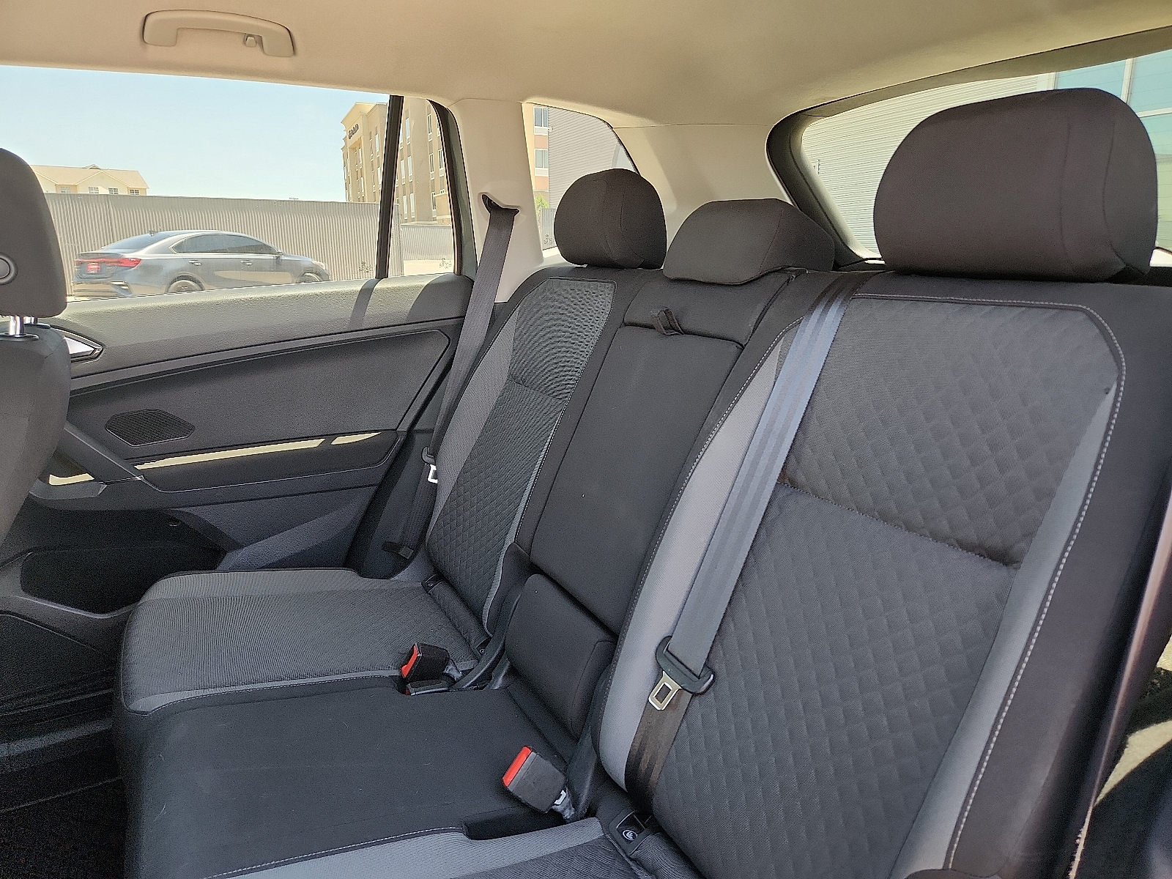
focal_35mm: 23
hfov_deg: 73.9
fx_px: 779
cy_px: 440
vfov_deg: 58.9
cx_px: 586
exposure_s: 1/50
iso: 62
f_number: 1.8
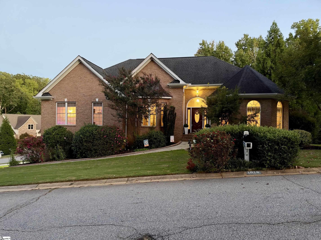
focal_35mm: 24
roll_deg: -1.2
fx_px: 223
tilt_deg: +0.4
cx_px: 160
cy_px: 120
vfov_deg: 56.8
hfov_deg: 71.6
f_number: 1.48
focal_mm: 6.93
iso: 640
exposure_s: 1/30
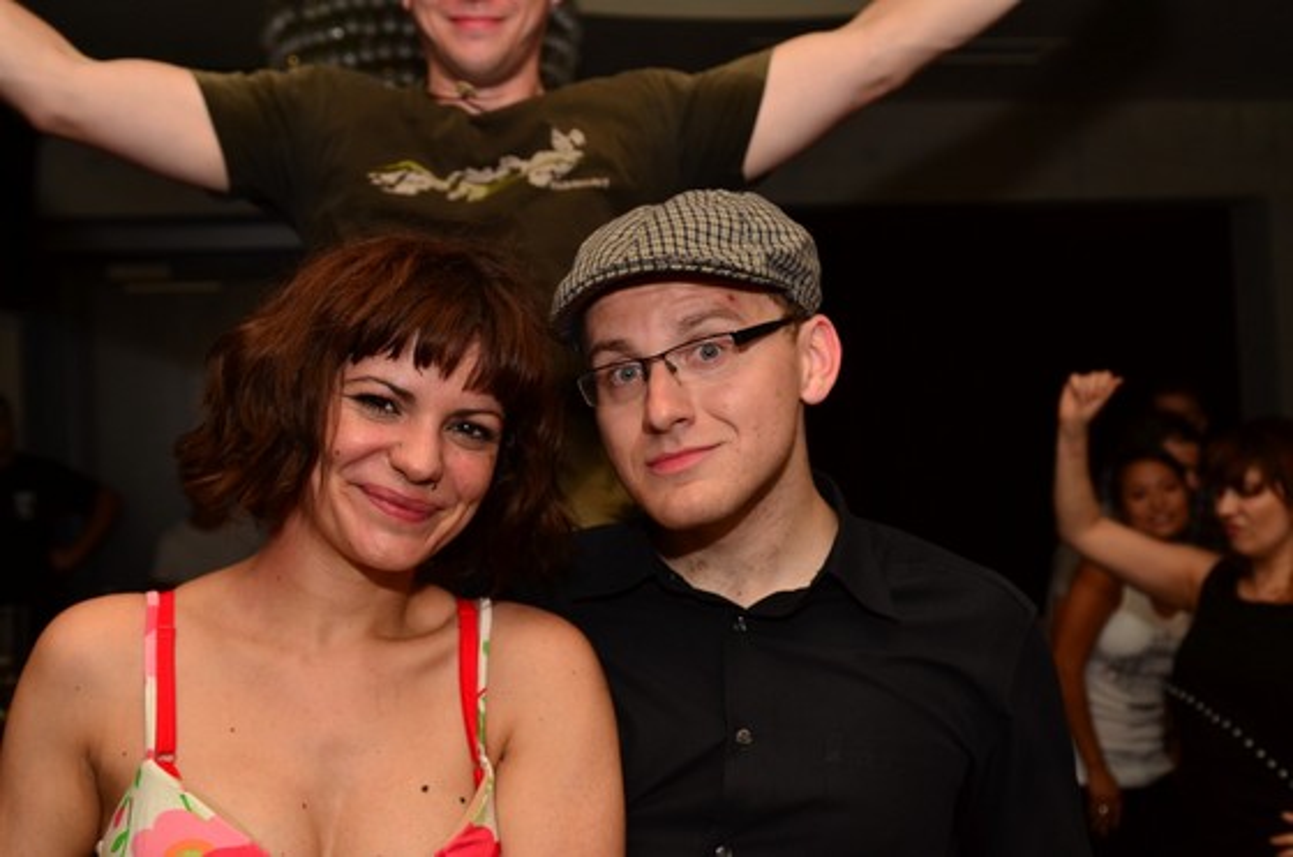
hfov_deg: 42.4
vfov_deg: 28.8
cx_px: 646
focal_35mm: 46
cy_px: 428
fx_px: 1667
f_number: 5
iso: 250
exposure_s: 1/60
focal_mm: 31
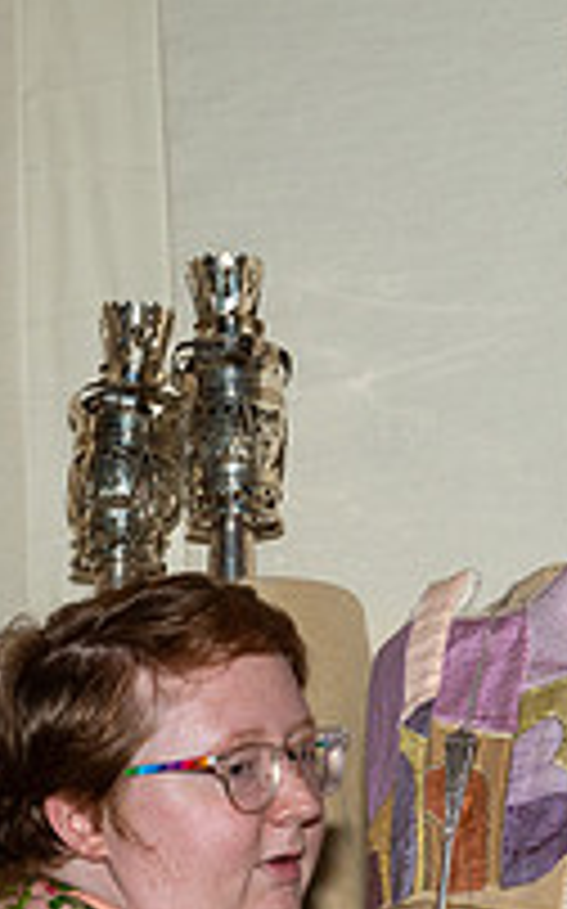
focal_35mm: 161
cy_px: 972
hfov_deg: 8.1
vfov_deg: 12.8
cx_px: 344
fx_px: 3986
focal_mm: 31
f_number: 5.6
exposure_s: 1/250
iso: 320
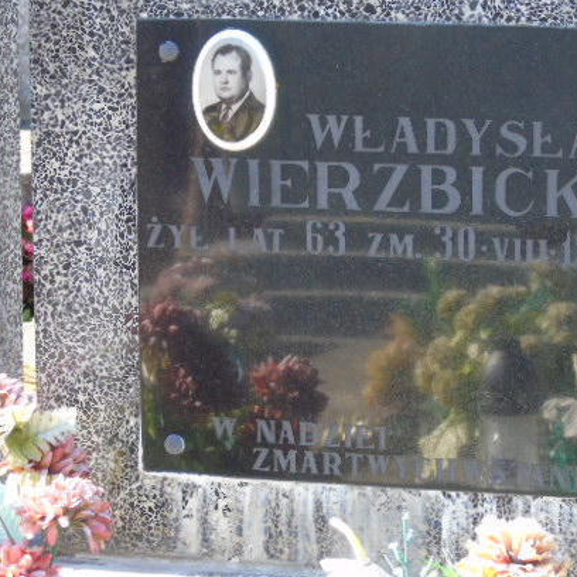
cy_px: 266
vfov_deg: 8.9
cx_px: 390
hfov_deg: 8.9
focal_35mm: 197
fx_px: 3715
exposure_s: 1/125
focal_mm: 25
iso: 320
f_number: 4.7
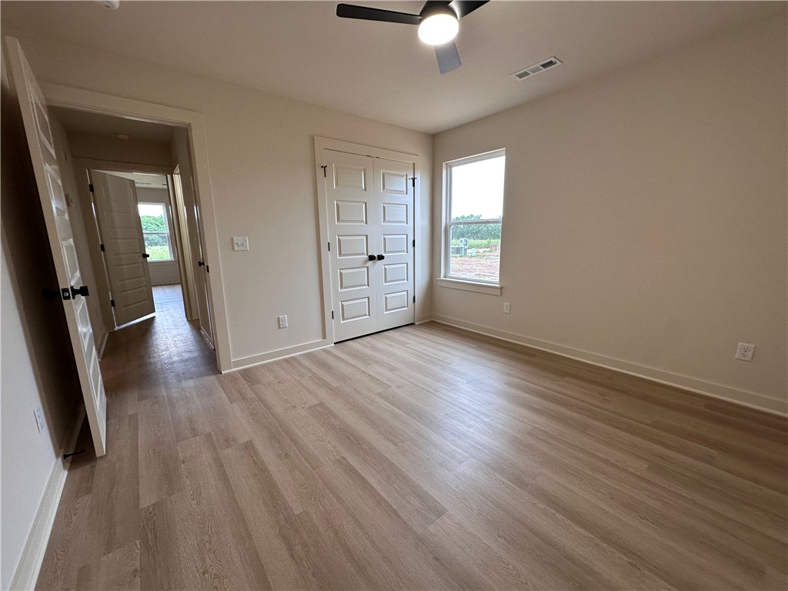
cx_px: 394
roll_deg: +0.5
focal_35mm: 14
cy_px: 296
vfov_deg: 85.7
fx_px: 319
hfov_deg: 102.1
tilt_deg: -10.6
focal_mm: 2.22
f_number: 2.2
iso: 100
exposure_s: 1/120
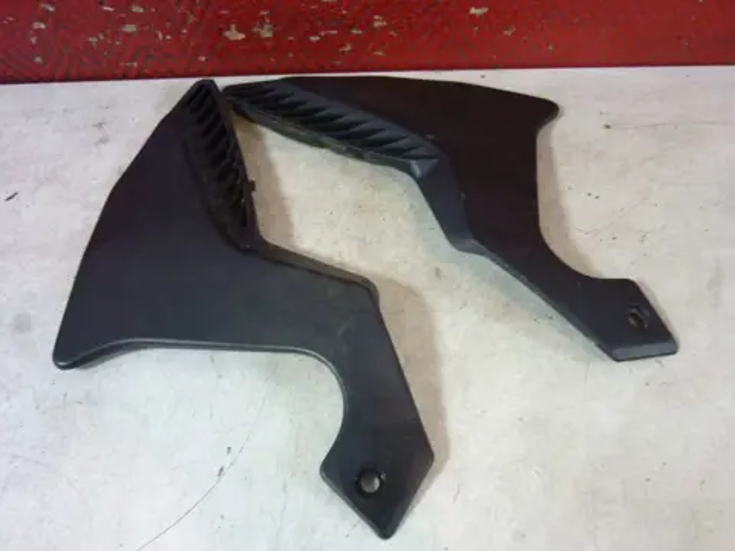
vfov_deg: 42.9
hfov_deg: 55.4
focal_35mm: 33
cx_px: 368
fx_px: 701
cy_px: 276
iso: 400
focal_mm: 5.5
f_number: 2.8
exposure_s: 1/8
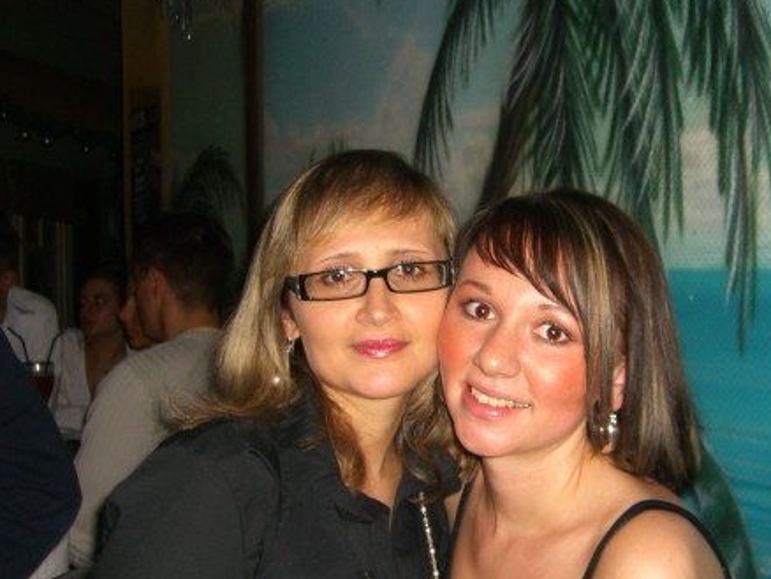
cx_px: 512
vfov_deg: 28.0
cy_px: 341
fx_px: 1159
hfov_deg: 36.4
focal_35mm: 52
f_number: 2.8
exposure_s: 1/60
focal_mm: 7.9
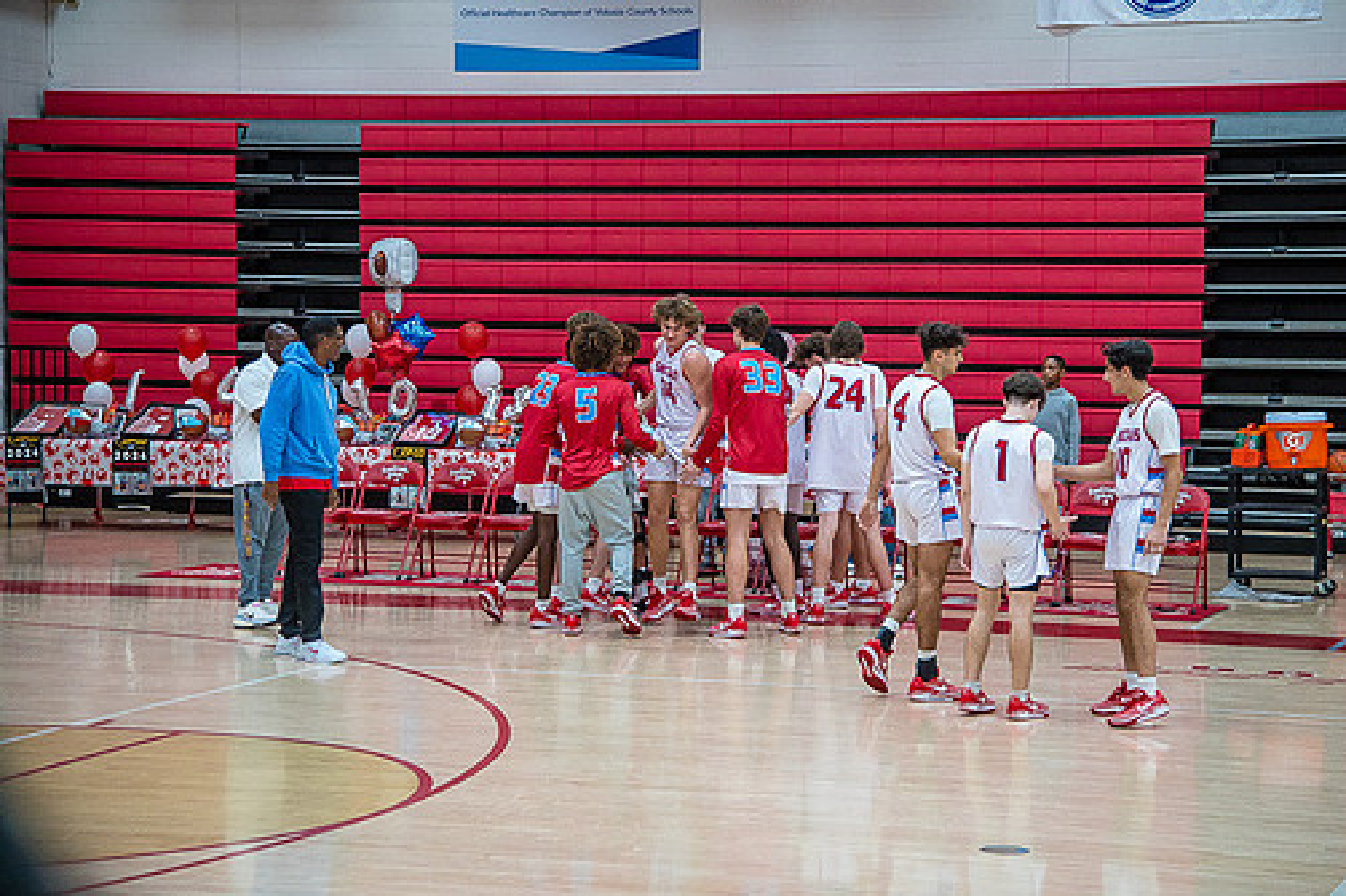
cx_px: 733
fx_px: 3364
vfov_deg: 15.2
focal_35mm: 90
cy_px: 433
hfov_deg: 22.6
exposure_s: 1/320
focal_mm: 78
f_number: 4
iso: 2000
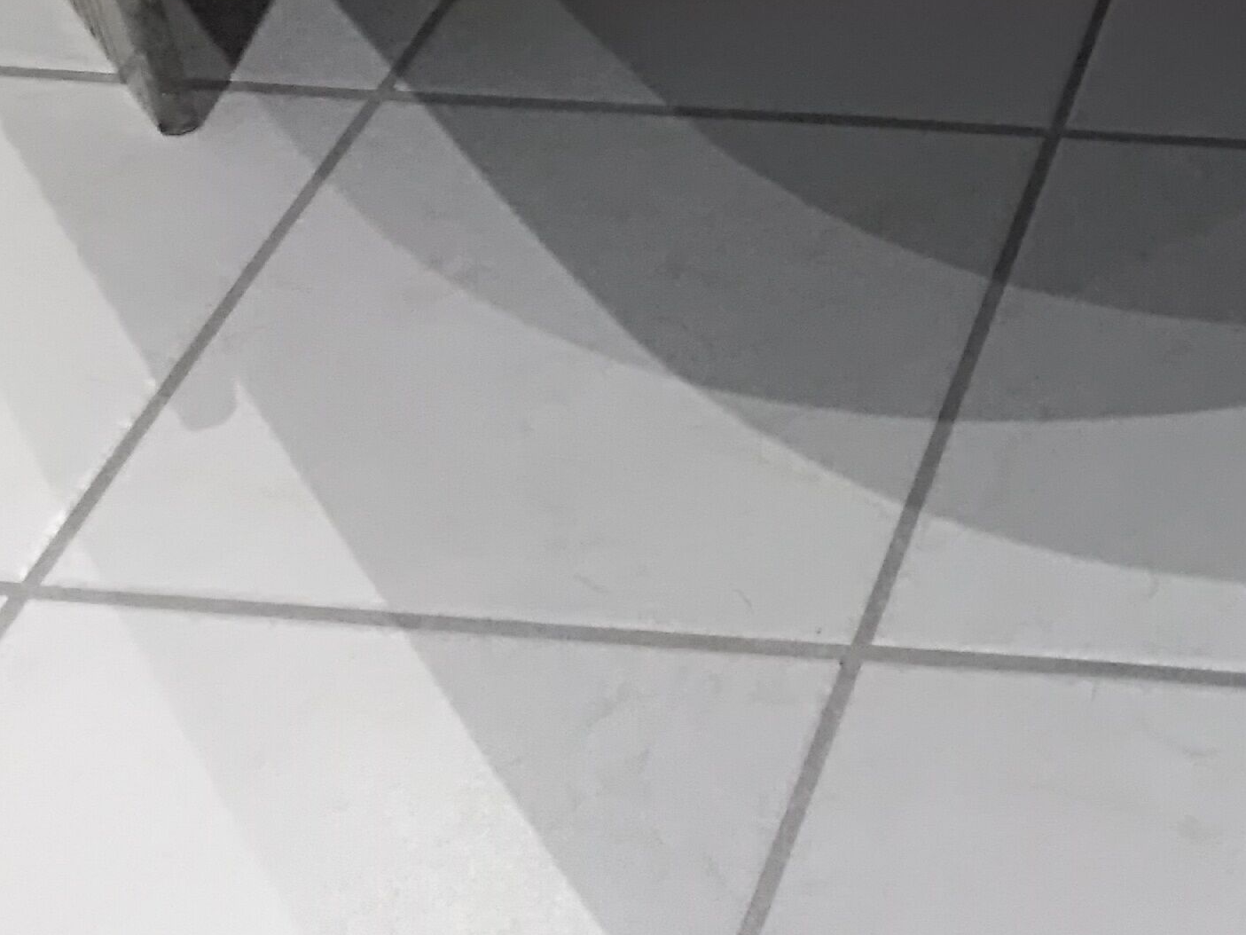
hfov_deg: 23.5
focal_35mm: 77
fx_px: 2772
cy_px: 13
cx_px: 1432
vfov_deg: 18.7
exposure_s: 1/30
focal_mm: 3.54
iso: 609
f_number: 2
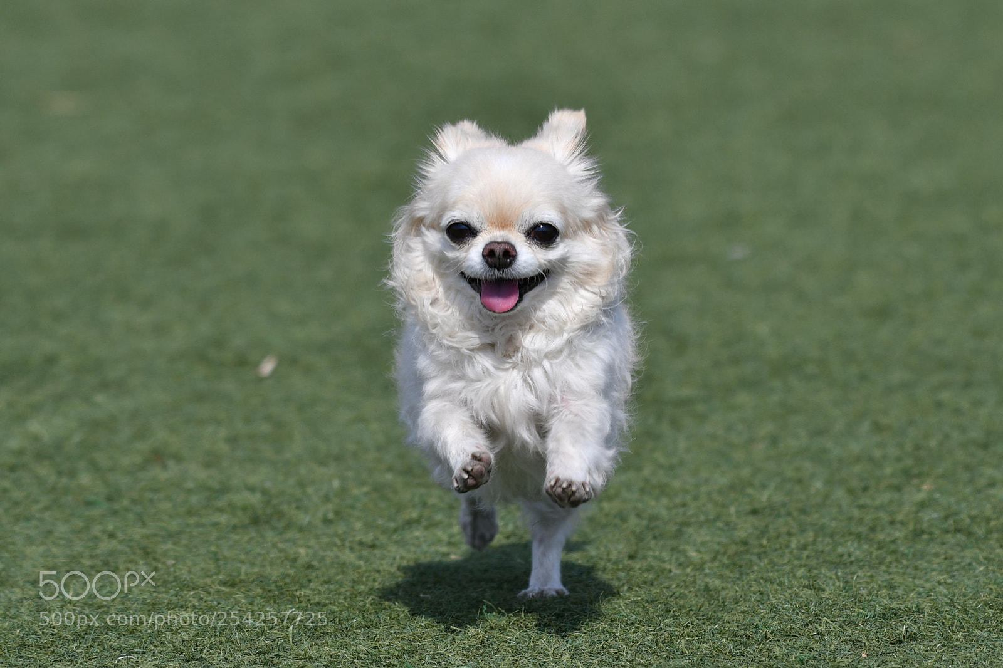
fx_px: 8356
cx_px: 502
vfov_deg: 4.6
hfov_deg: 6.9
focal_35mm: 300
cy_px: 334
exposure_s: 1/1000
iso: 100
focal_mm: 200
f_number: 5.6
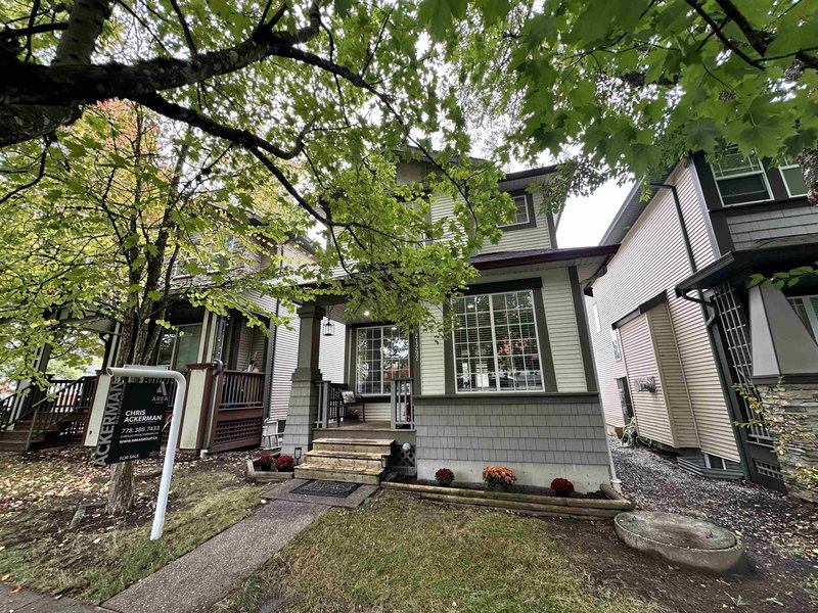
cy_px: 306
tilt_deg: +16.0
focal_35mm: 14
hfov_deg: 102.1
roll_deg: +1.1
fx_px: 331
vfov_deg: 85.7
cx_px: 409
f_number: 2.2
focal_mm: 2.22
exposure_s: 1/99
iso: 80
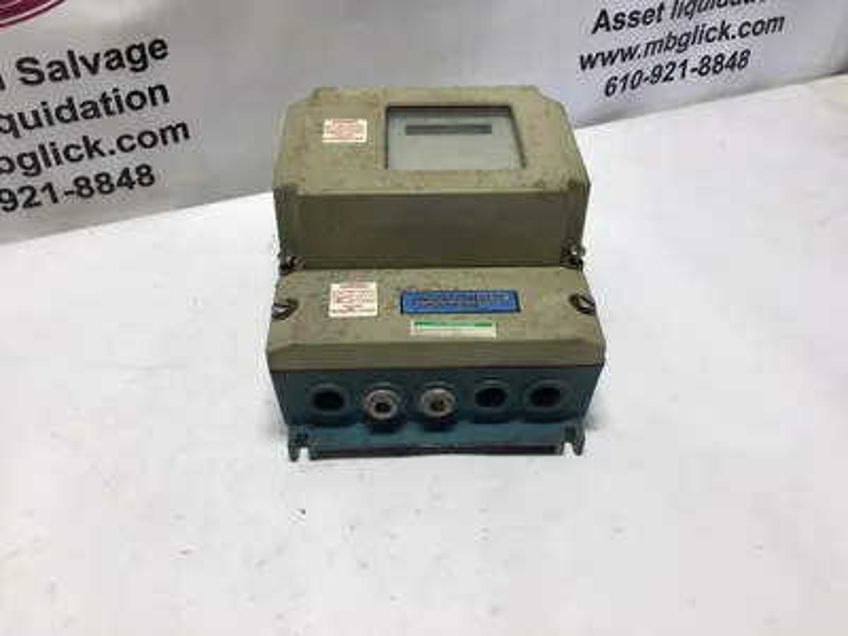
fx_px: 759
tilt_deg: -42.1
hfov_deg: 58.4
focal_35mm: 31
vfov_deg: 45.4
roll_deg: +0.5
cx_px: 424
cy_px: 318
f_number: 2.4
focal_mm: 3.3
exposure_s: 1/145
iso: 25
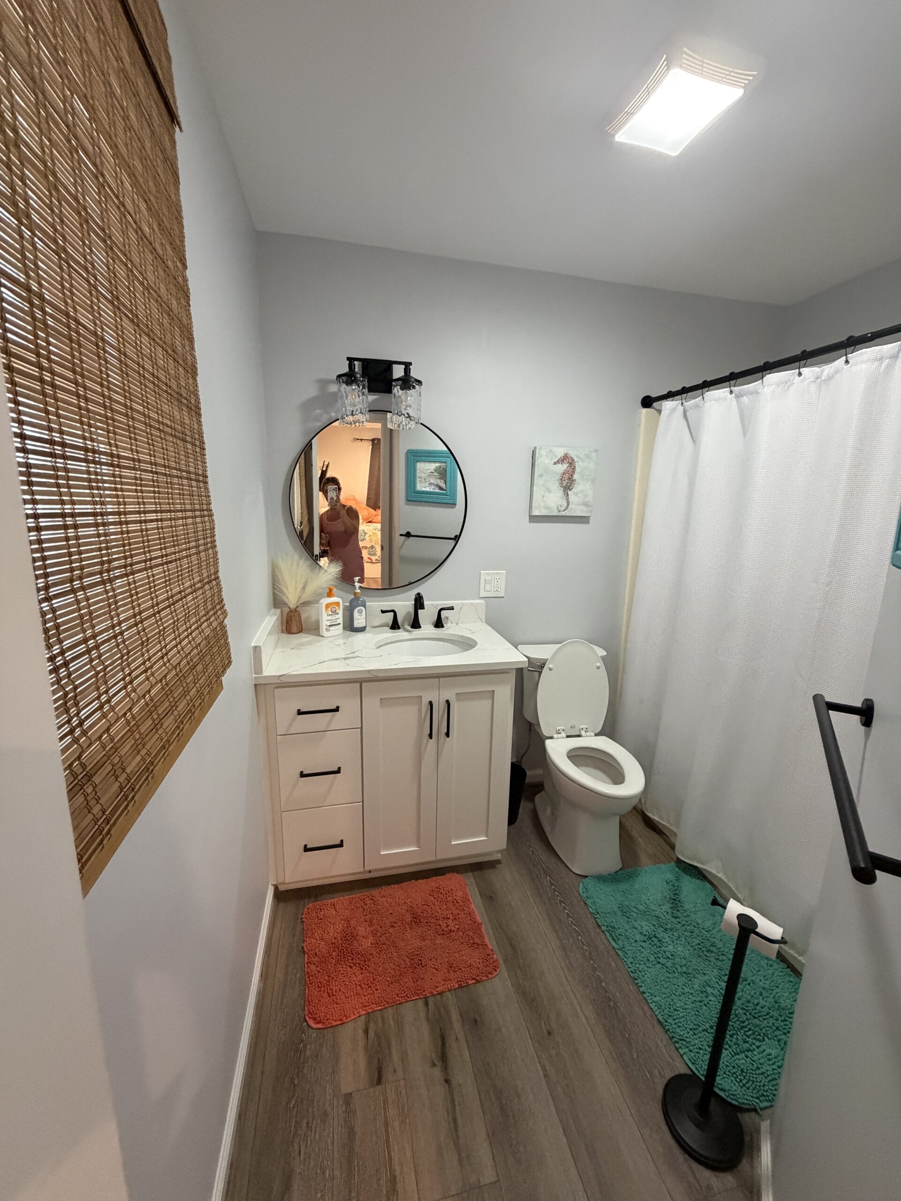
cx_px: 450
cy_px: 600
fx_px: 486
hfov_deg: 85.7
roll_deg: -1.0
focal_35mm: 14
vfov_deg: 102.1
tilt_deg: -12.2
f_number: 2.2
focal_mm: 2.22
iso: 500
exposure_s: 1/60
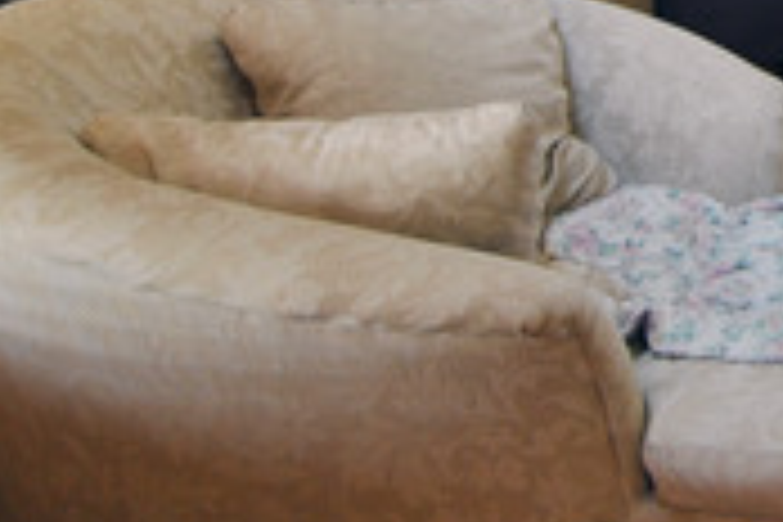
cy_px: -252
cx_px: 1112
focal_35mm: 61
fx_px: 1323
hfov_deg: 26.1
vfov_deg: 19.5
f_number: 3.2
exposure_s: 1/40
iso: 200
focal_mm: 11
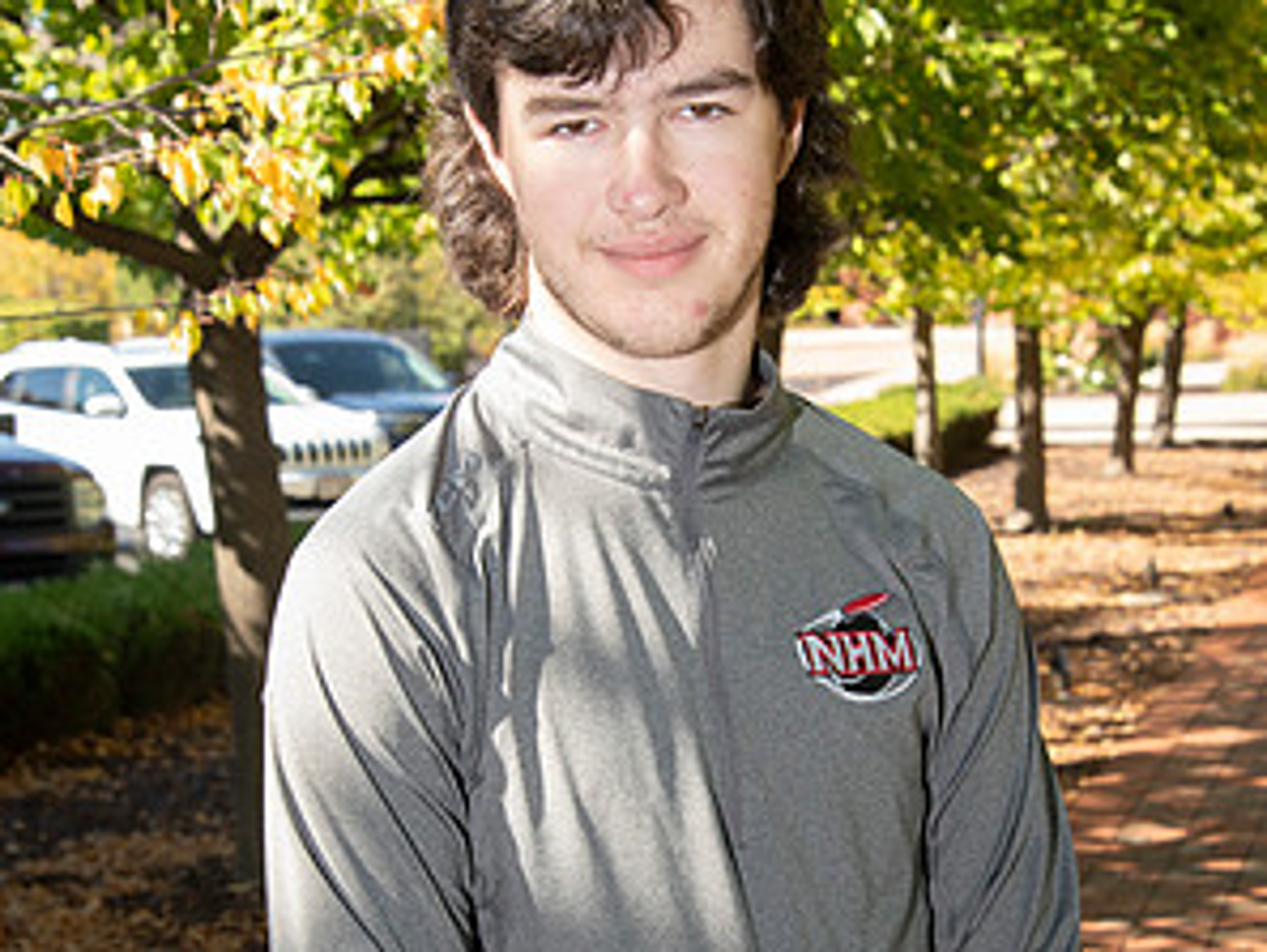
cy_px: 640
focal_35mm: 105
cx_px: 631
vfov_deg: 14.1
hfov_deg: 18.7
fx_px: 3845
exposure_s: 1/160
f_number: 10
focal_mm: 72
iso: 800
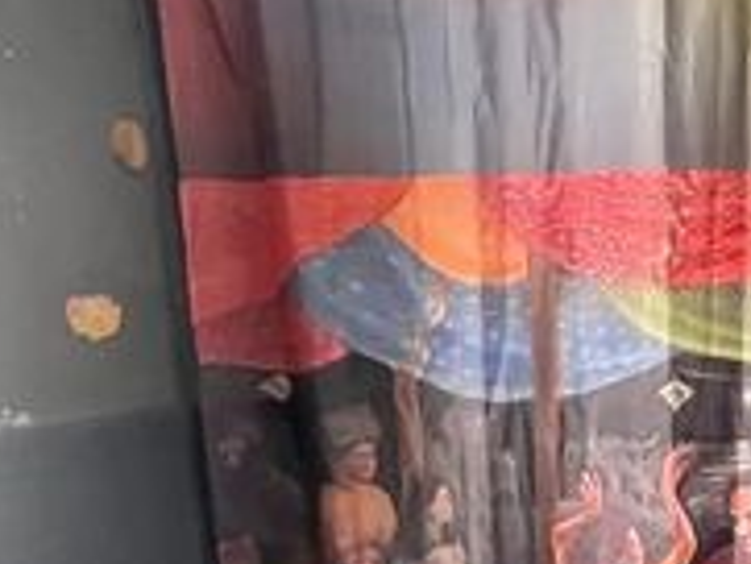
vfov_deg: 28.5
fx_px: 999
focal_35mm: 46
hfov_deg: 38.6
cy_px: 626
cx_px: 664
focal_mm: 1.57
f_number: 1.8
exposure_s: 1/63
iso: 250
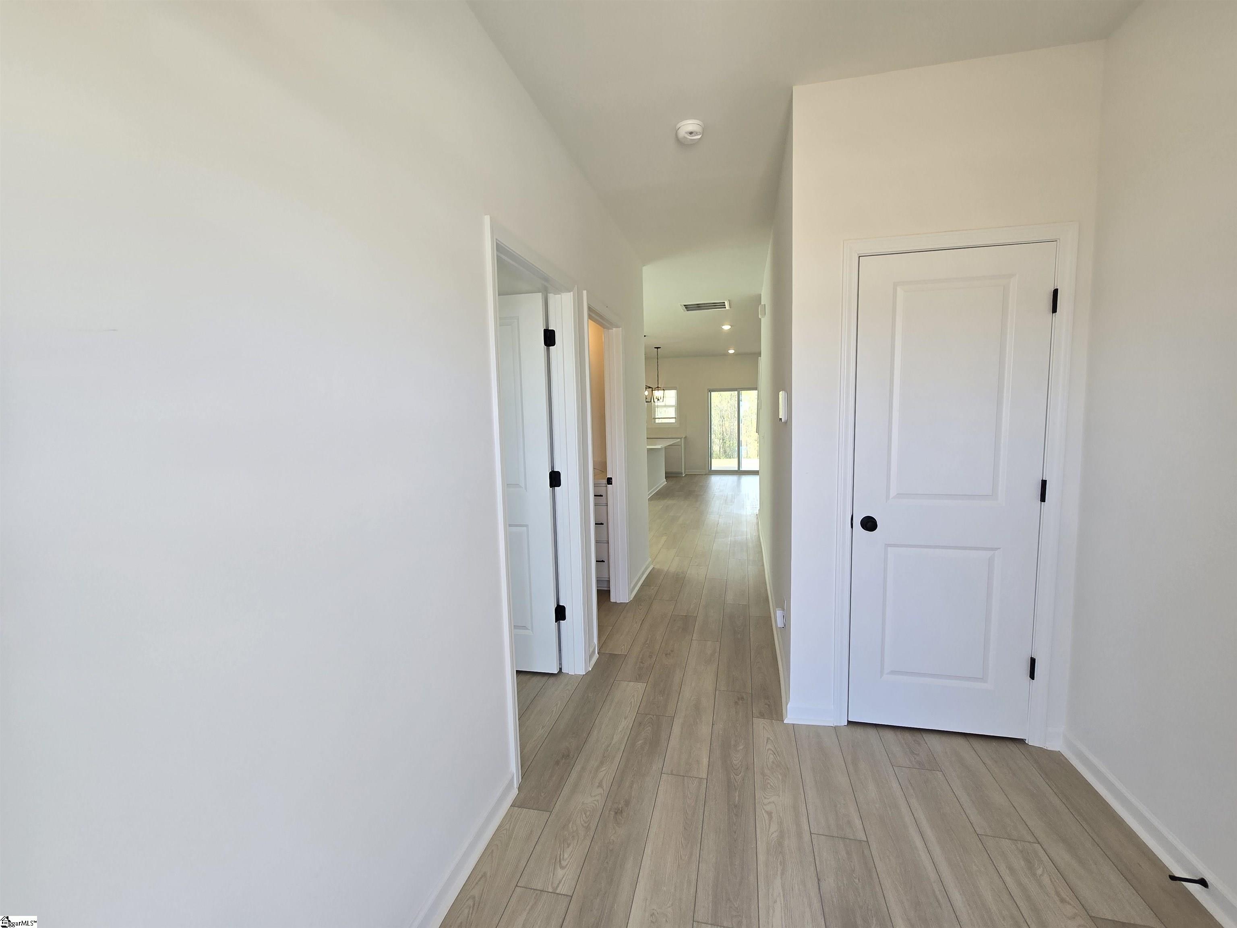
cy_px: 464
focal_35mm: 13
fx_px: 465
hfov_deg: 106.2
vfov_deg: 89.9
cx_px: 618
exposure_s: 1/125
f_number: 2.2
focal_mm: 2.2
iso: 50
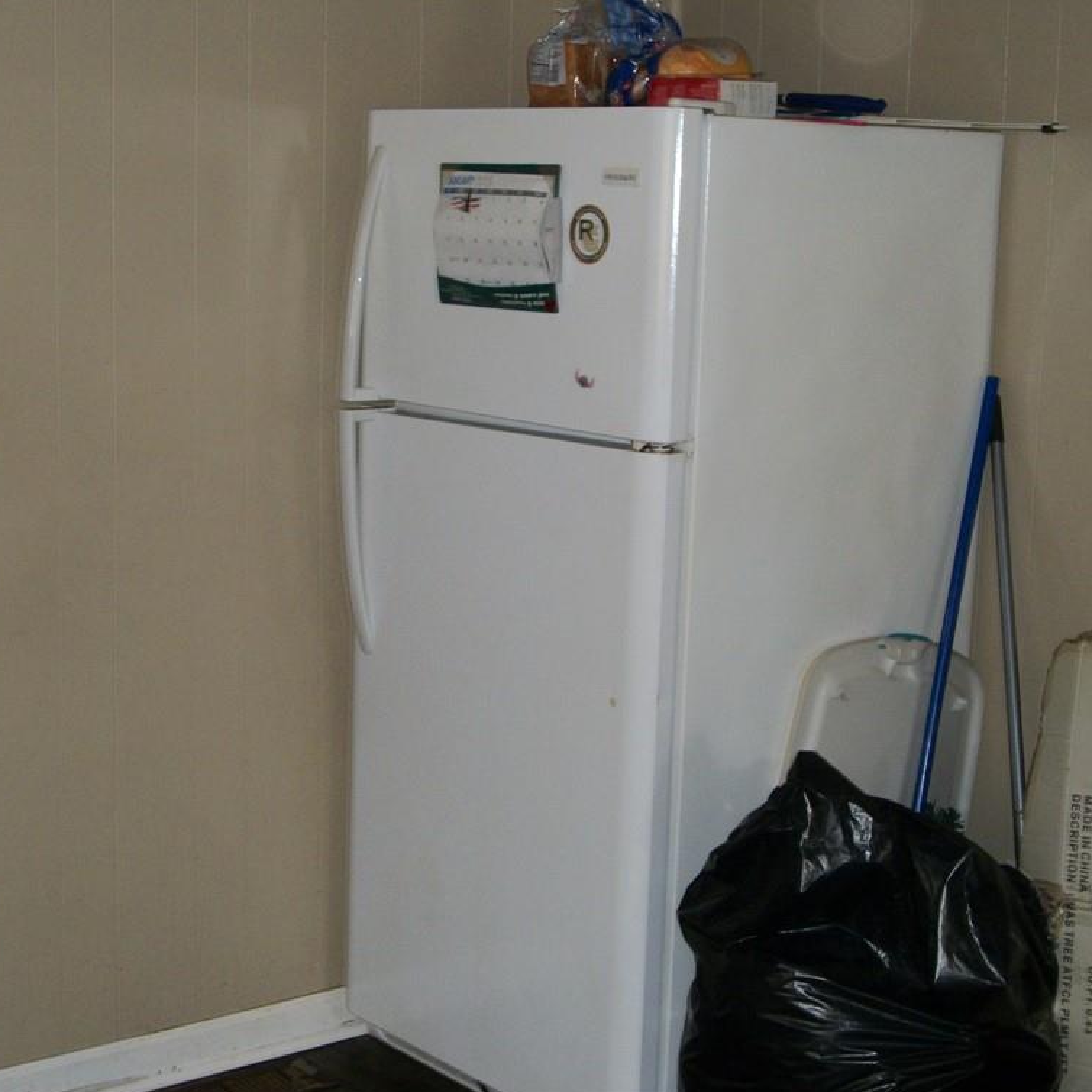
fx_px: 2141
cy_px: 545
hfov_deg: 28.5
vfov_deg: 28.6
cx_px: 421
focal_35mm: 60
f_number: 3.6
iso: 160
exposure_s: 1/40
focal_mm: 8.8
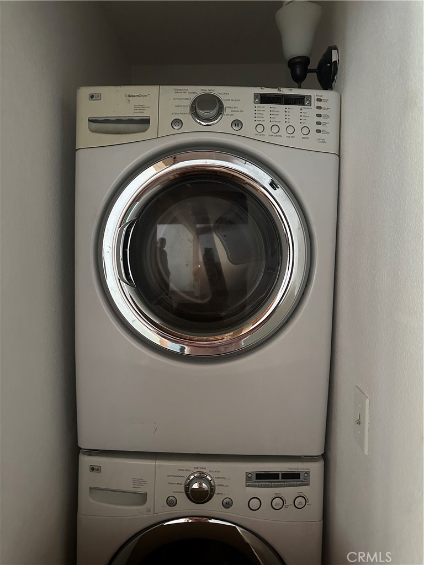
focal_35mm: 24
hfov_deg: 56.8
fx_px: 392
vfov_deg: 71.6
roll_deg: -0.2
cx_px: 212
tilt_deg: -4.4
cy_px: 282
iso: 1000
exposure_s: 1/34
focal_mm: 6.86
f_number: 1.78
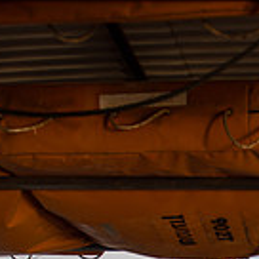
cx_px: 341
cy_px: 367
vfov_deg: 18.2
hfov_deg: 18.5
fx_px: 736
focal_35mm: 87
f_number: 2.8
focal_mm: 24
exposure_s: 1/500
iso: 100
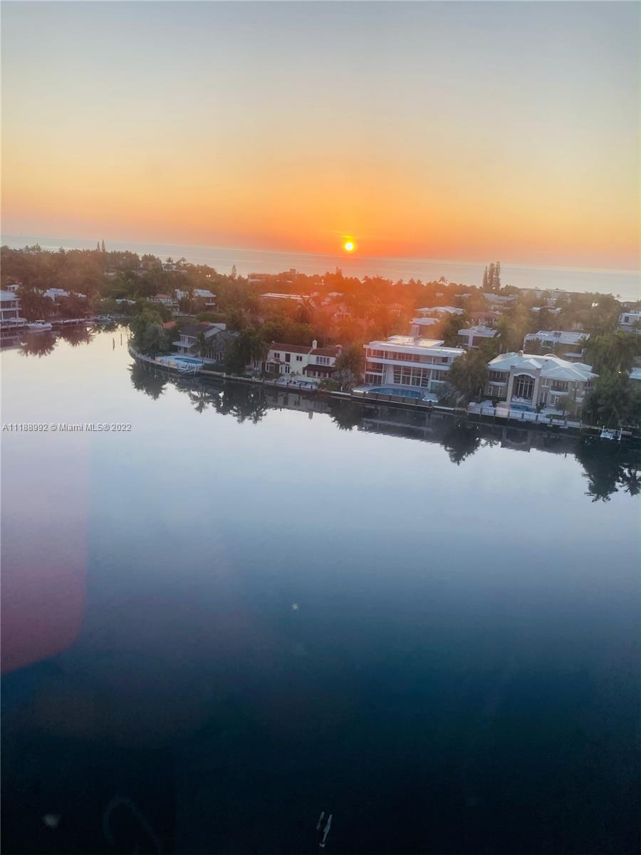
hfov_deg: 49.7
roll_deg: -2.8
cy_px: 428
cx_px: 320
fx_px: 691
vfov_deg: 63.4
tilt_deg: -11.6
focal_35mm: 28
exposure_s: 1/122
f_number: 1.8
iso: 25
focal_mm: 3.99
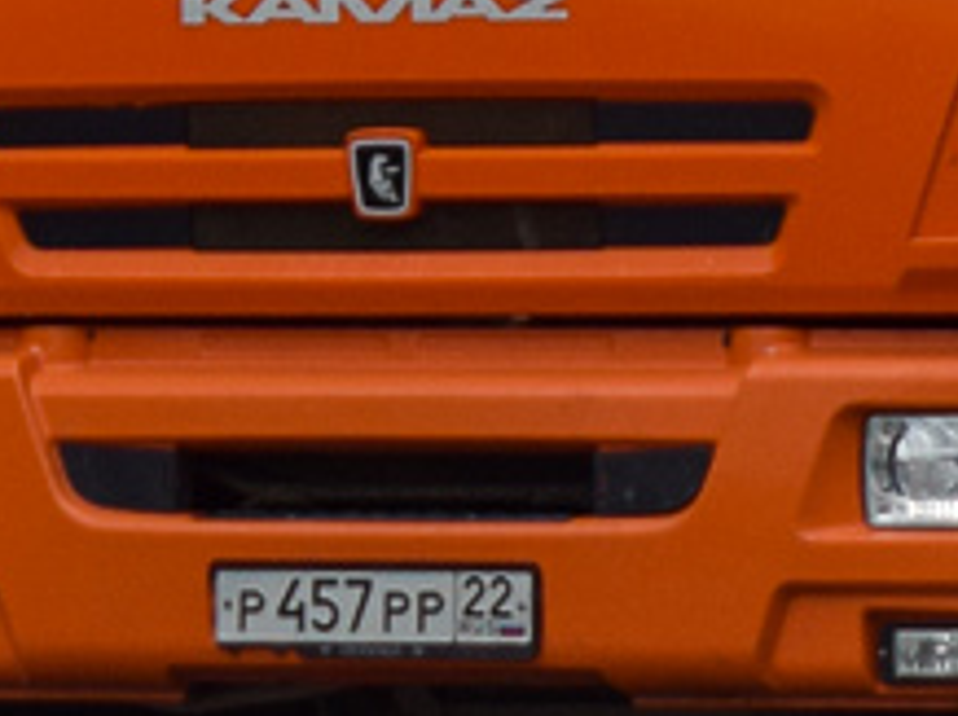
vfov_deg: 3.4
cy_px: -426
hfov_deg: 4.5
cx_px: 1033
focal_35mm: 437
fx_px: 12071
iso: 200
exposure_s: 1/800
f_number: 5.6
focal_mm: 55
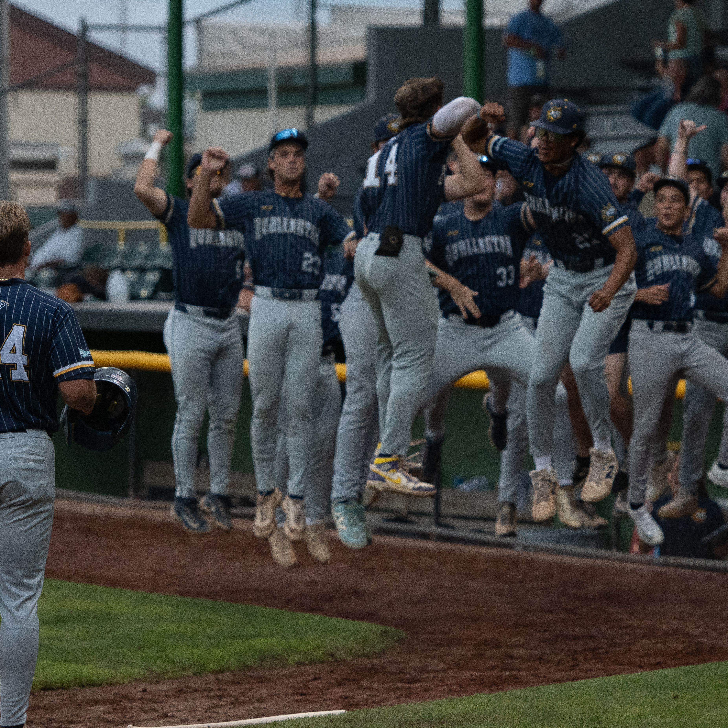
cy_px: 364
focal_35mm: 249
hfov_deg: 7.0
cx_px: 528
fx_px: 5925
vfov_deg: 7.0
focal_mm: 130
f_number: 2.8
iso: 1600
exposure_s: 1/2500
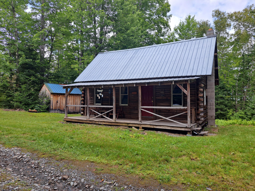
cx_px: 128
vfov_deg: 56.8
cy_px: 96
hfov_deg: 71.6
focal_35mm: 24
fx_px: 177
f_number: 1.8
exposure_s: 1/530
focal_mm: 5.23
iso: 50
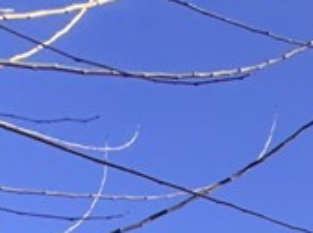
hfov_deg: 16.4
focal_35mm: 85
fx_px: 767
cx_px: 657
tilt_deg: -0.8
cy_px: 681
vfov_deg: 11.3
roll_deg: -0.1
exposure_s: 1/1534
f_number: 2.2
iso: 16
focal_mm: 2.22
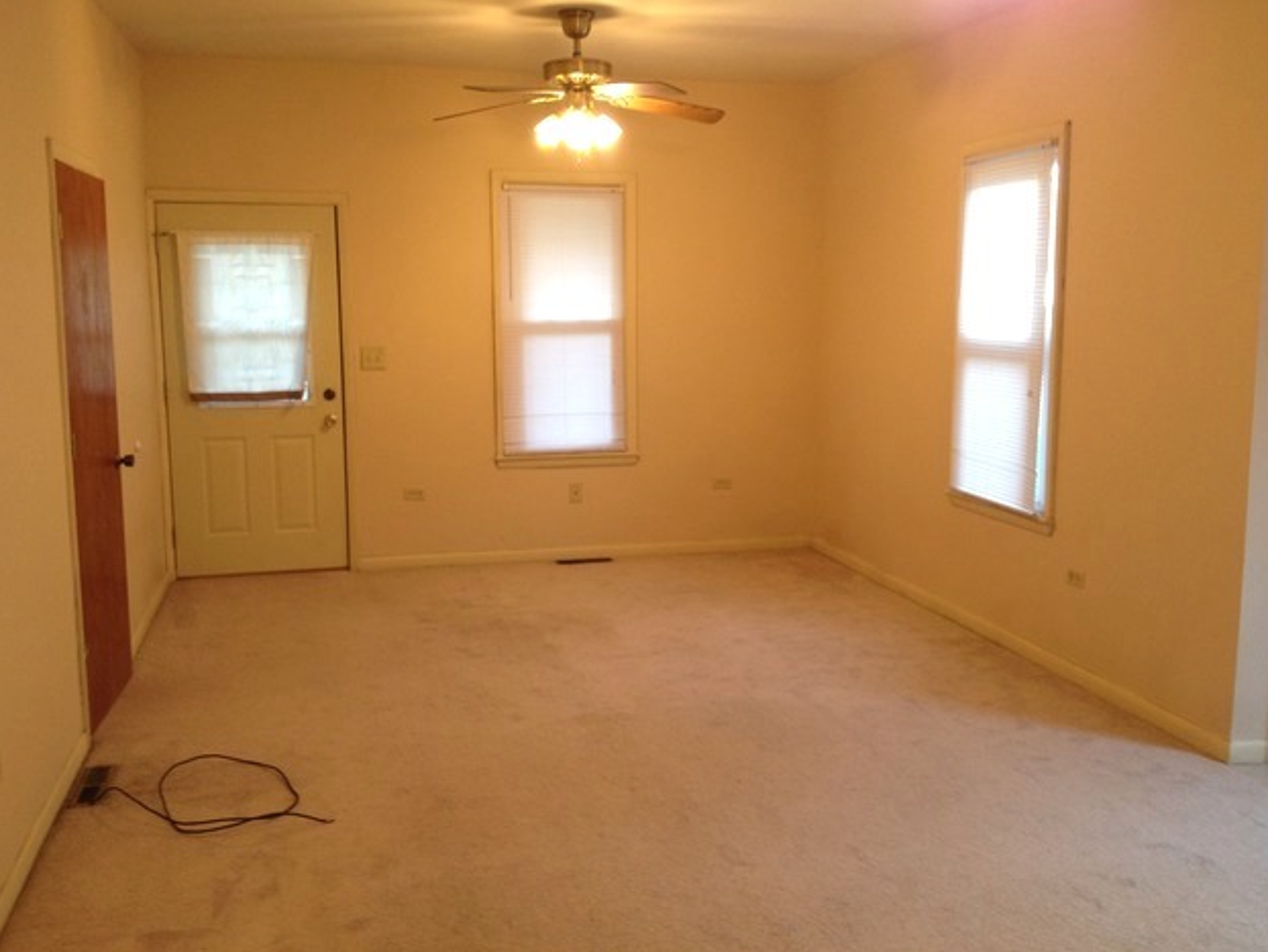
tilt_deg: -10.5
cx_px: 634
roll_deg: -1.6
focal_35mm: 36
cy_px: 467
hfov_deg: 51.3
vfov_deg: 39.7
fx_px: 1319
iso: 80
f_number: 2.4
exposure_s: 1/20
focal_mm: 4.28
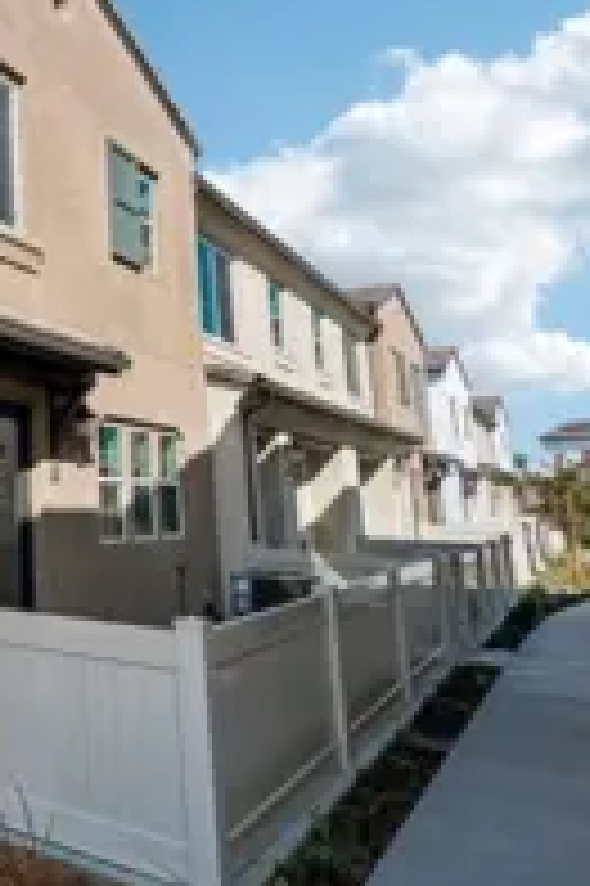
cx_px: -140
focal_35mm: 34
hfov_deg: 31.6
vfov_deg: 55.3
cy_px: 351
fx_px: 838
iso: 125
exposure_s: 1/1000
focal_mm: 16.5
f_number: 6.3
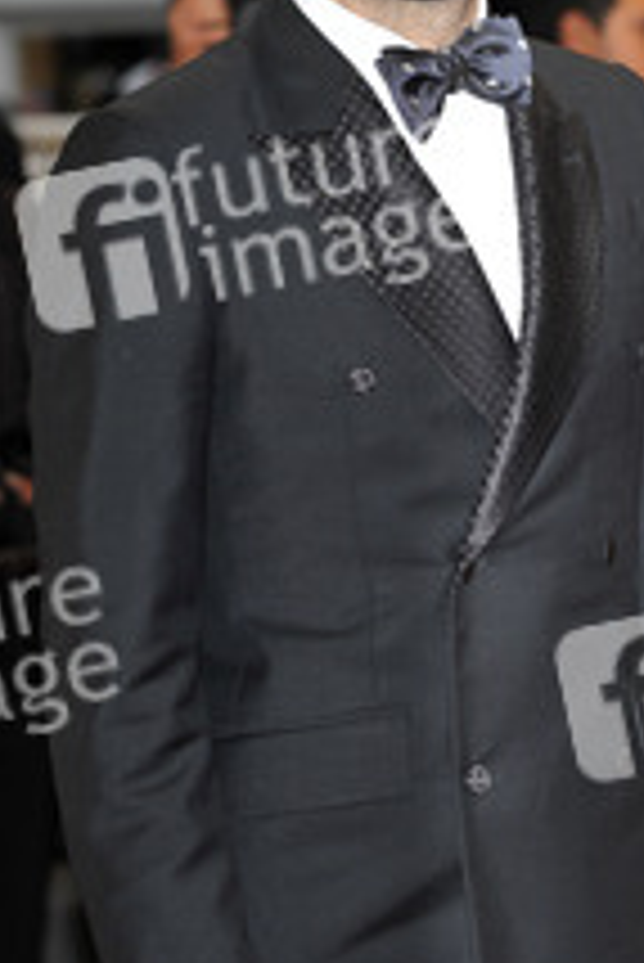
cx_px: 381
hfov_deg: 7.4
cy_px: 450
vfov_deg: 11.0
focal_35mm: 187
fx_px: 5009
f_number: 5.6
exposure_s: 1/250
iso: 500
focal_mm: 100
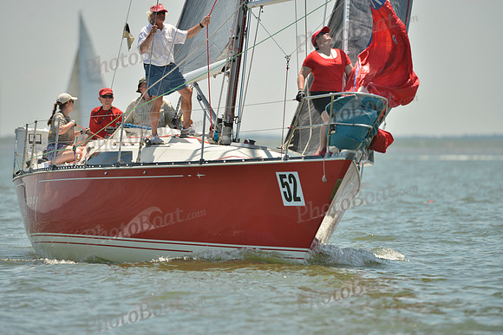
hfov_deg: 5.2
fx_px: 5590
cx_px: 252
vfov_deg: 3.4
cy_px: 168
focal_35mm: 400
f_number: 4.5
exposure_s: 1/1250
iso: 200
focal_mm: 400
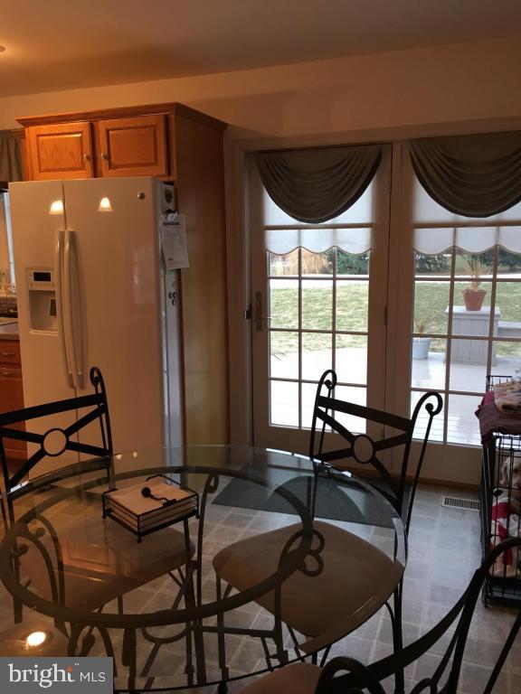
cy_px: 347
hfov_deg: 48.2
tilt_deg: -9.9
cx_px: 260
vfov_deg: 61.7
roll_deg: +1.2
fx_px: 582
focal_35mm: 29
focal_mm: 4.15
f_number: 2.2
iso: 64
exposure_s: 1/30
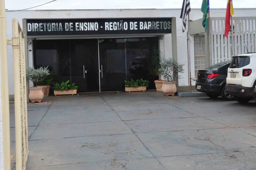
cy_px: 61
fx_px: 426
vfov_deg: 22.5
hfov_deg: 33.3
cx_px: 153
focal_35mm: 60
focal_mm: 28
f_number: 14
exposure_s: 1/320
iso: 800
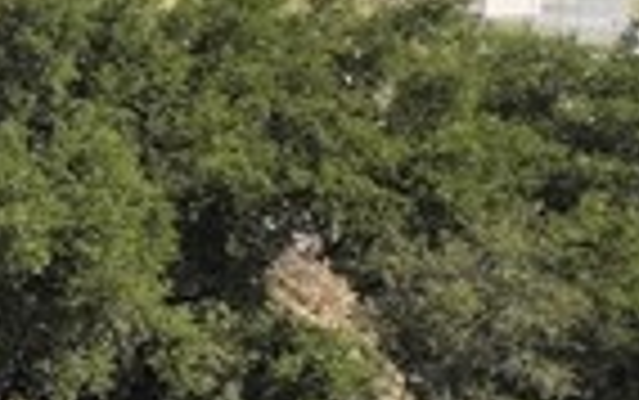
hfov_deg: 8.4
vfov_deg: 7.2
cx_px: -1611
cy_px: -20
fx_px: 3189
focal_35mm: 183
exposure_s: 1/2000
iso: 100
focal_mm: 12.3
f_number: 2.8
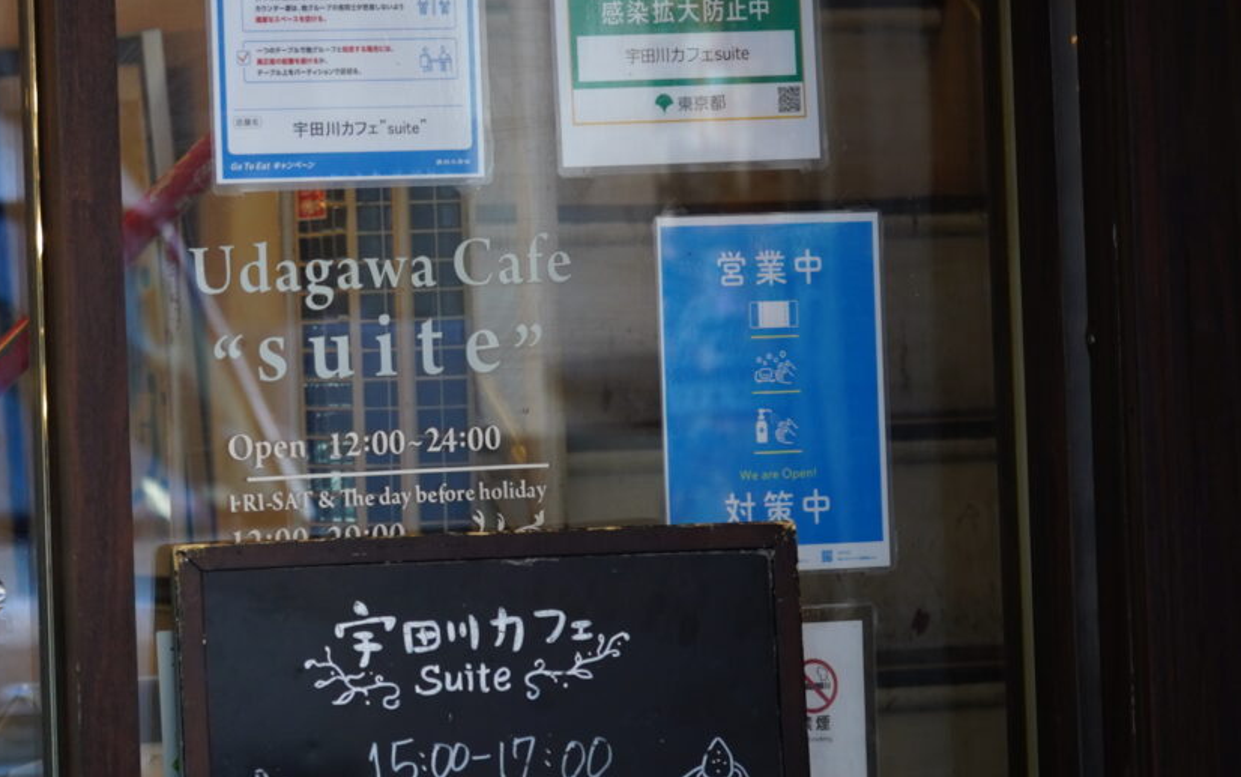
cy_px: 76
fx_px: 7478
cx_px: -186
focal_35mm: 221
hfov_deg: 9.4
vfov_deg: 5.9
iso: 250
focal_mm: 70
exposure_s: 1/80
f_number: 2.8
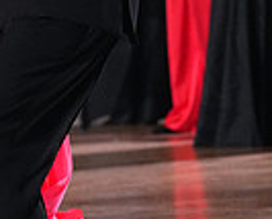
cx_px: -36
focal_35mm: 514
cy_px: -94
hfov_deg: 3.8
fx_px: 4147
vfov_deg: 3.0
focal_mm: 126
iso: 6400
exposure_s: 1/400
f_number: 5
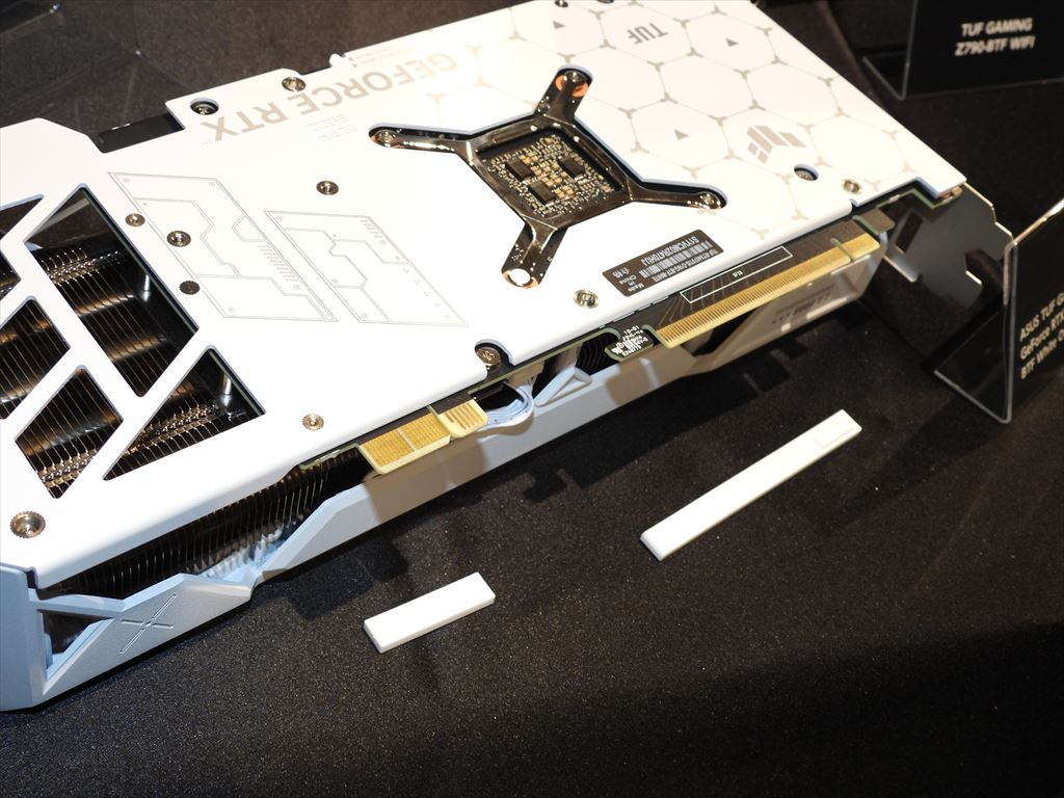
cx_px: 532
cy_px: 399
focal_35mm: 47
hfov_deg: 40.4
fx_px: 1445
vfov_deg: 30.9
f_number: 3.2
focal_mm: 8.4
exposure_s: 1/30
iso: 100
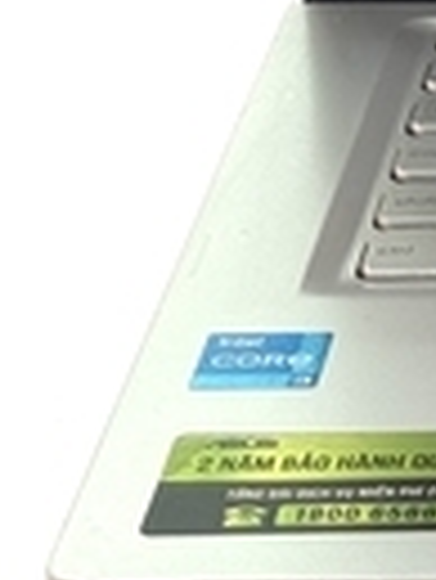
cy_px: -378
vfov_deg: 6.5
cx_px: 1124
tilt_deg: -16.4
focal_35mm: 297
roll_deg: +1.2
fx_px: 4980
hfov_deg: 4.9
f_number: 1.78
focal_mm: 6.76
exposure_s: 1/121
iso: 50
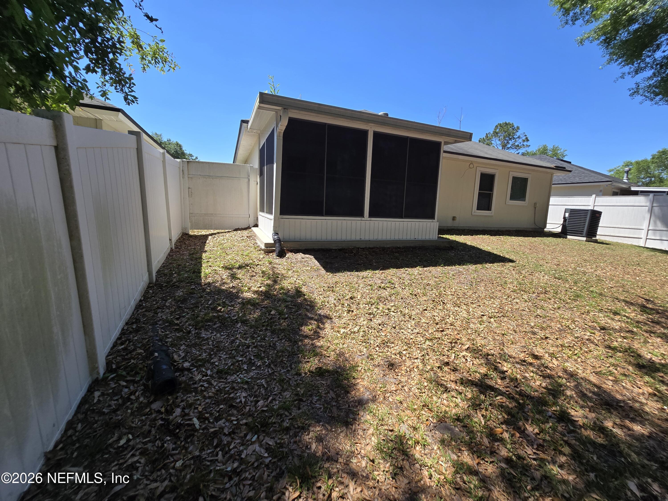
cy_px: 250
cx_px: 334
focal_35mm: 13
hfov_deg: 106.2
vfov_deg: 89.9
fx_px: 251
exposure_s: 1/1354
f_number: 2.2
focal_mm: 2.2
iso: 50
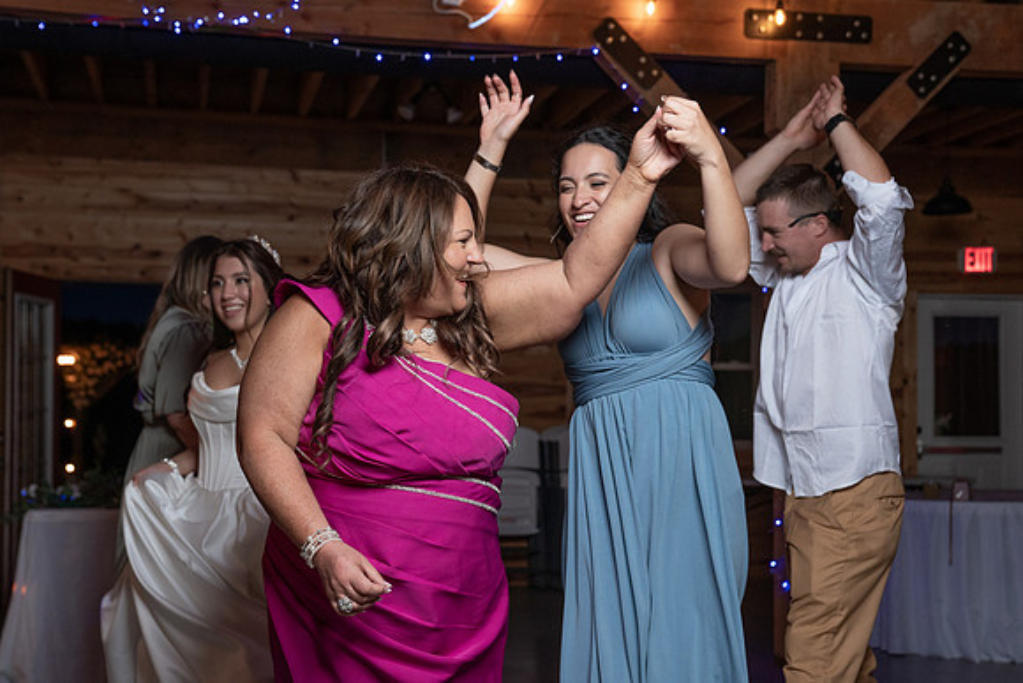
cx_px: 545
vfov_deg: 24.7
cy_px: 392
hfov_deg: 36.4
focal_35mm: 55
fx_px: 1556
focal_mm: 46
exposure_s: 1/200
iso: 2000
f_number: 4
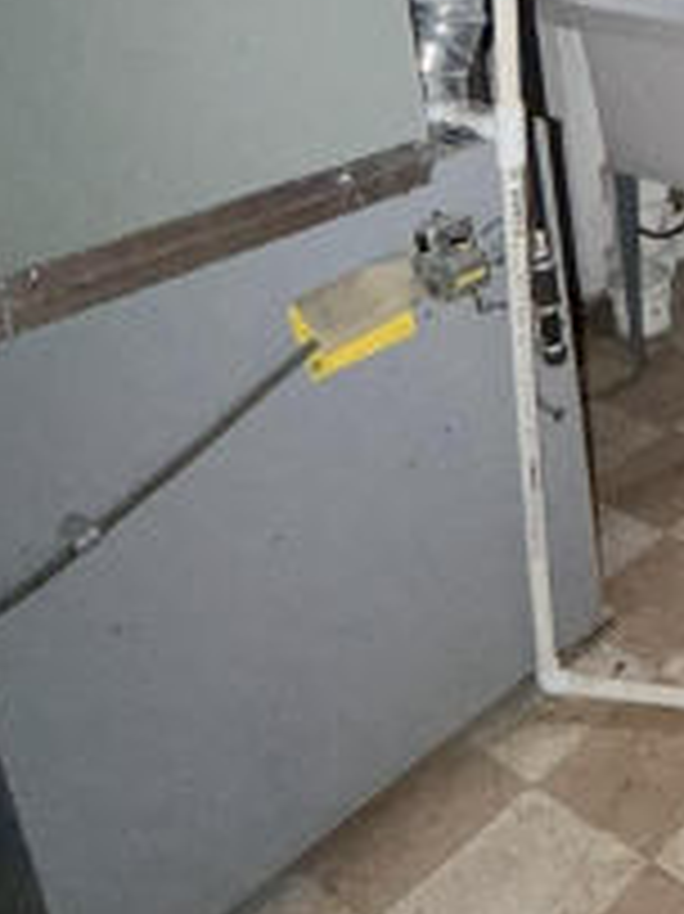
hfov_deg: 23.8
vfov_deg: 38.0
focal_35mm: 46
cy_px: 61
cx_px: 1066
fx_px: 1213
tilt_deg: -16.7
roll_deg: -0.7
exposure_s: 1/34
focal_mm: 2.22
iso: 250
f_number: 2.2
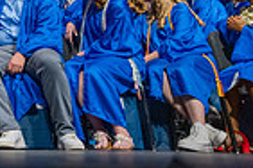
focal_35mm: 99
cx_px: -264
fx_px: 696
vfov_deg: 12.6
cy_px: -130
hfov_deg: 15.8
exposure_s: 1/160
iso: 2500
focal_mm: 24
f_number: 2.8
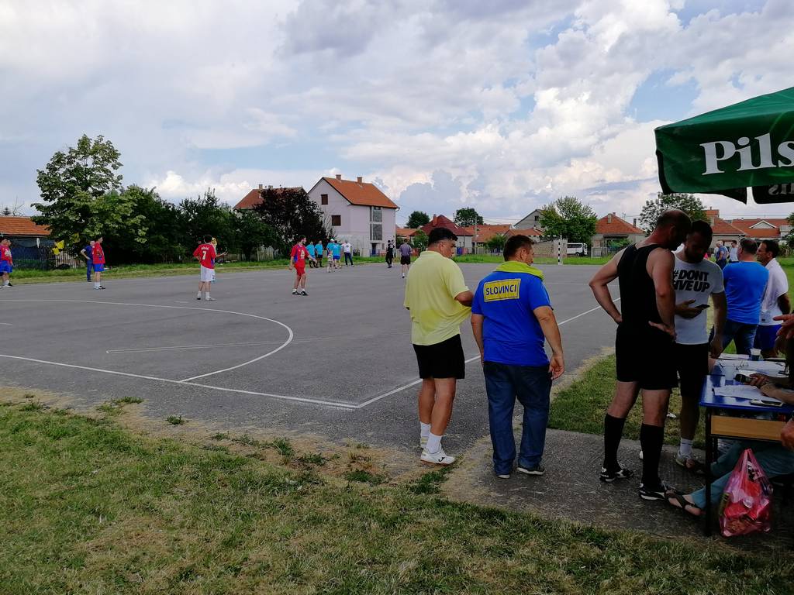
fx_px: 619
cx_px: 397
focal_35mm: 27
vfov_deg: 51.4
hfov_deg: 65.3
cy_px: 298
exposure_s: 1/1002
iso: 50
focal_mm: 3.95
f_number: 2.2
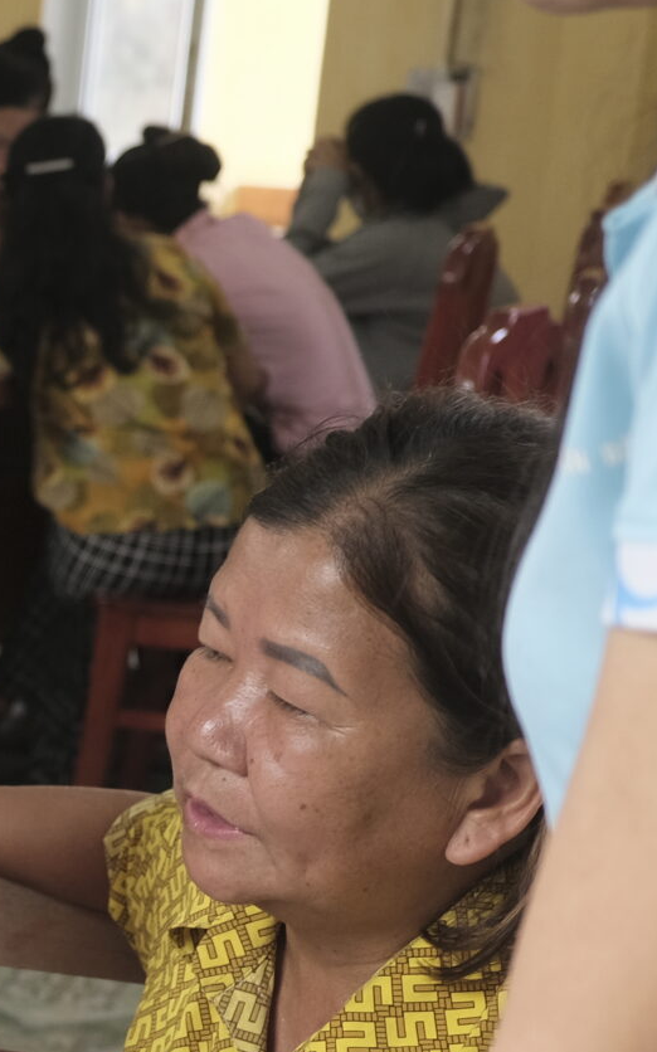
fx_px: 2953
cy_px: 1058
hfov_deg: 10.8
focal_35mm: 103
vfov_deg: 19.6
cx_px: -923
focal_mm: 22.3
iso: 320
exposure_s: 1/100
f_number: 3.2
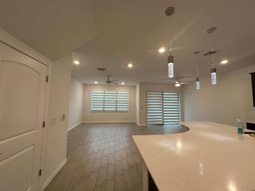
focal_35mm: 14
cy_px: 96
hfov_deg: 102.1
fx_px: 103
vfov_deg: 85.7
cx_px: 128
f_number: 2.2
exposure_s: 1/120
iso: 160
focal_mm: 2.22
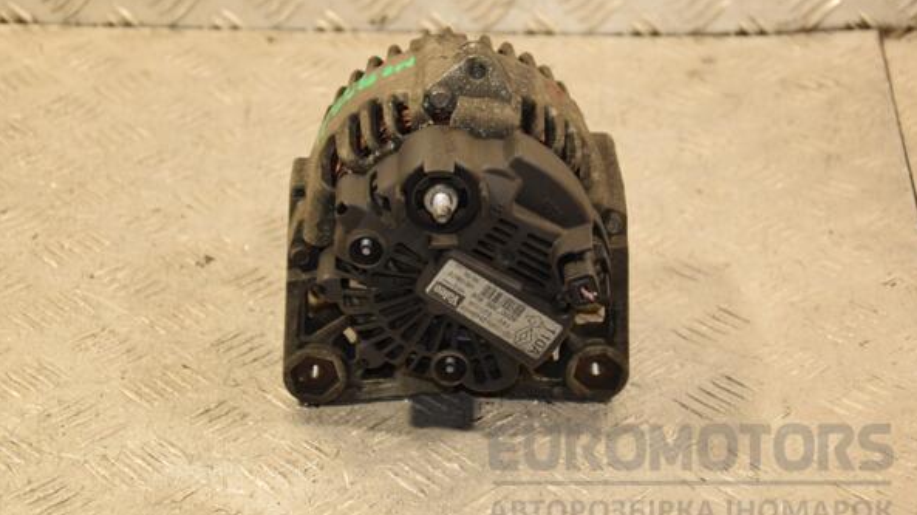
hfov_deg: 20.4
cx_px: 459
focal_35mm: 105
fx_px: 2552
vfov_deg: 11.5
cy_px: 241
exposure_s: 1/100
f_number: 5.3
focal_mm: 66
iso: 800
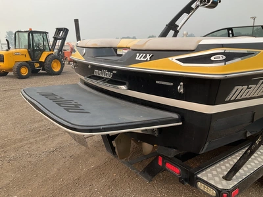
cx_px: 132
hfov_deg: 61.7
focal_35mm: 29
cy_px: 98
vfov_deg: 48.2
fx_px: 220
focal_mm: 3
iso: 25
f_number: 1.8
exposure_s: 1/534
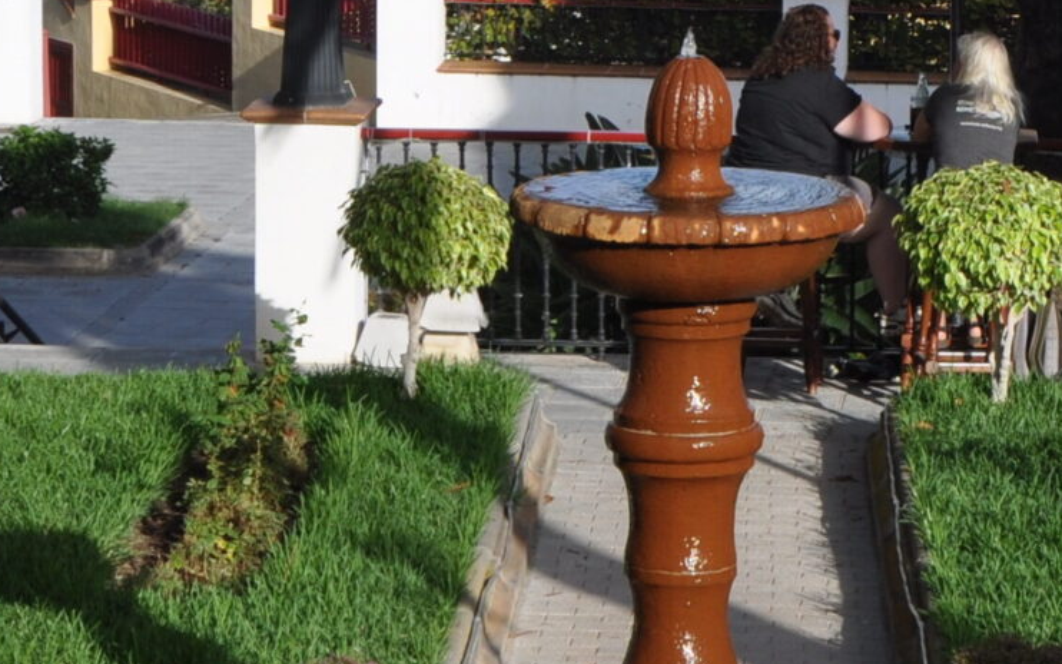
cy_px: 160
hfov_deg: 13.2
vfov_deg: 8.3
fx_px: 4574
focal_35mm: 158
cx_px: 667
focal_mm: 30
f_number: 9
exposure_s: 1/320
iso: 200
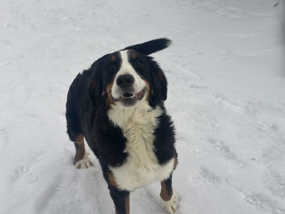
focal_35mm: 48
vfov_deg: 30.3
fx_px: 395
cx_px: 142
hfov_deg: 39.7
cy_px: 107
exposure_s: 1/9804
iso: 100
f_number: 1.78
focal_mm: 6.86
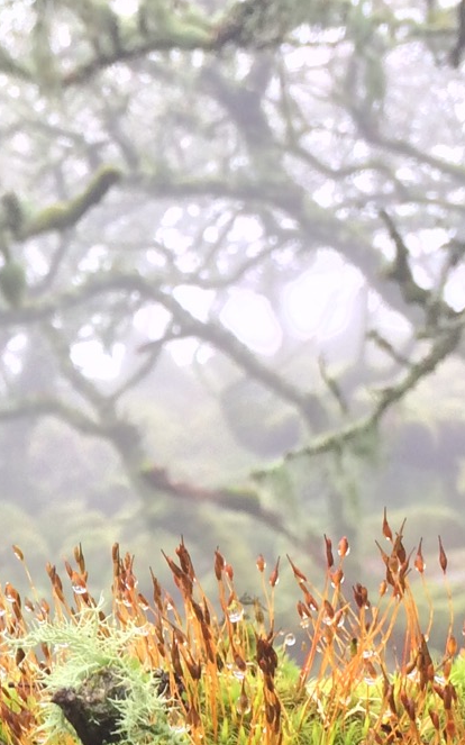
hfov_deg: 13.4
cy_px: 535
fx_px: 1928
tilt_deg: -0.8
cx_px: -103
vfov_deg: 21.7
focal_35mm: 95
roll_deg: -2.0
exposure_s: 1/33
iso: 50
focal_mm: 4.15
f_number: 2.2
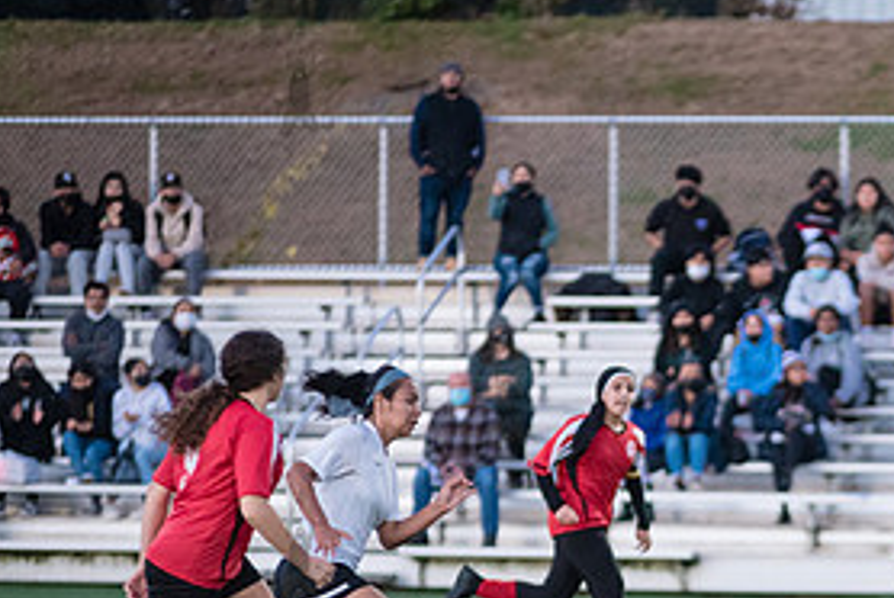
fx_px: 10366
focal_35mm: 417
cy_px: 545
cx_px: 920
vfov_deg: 3.3
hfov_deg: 4.9
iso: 4000
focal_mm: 200
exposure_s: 1/500
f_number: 4
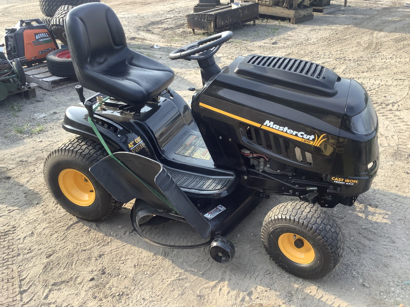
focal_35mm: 31
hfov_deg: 58.4
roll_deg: +0.0
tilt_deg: -29.0
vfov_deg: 45.4
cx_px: 205
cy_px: 154
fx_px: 367
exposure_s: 1/189
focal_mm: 3.3
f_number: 2.4
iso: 25
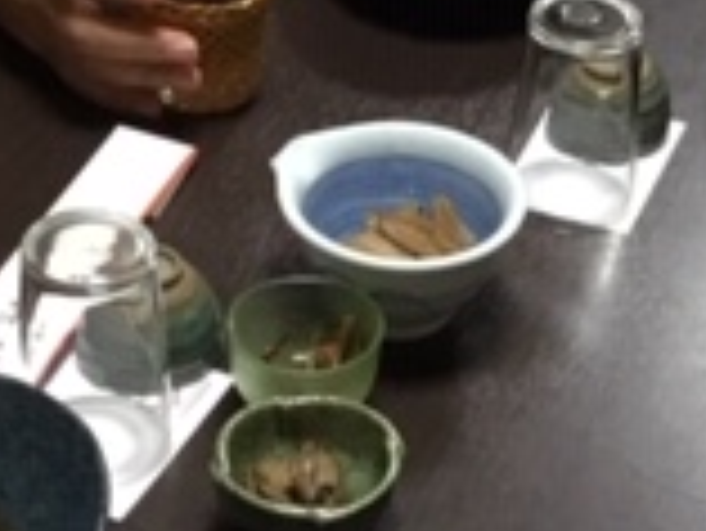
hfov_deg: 15.5
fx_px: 2572
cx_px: 625
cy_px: 459
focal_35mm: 126
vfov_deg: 11.7
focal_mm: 3.3
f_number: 2.4
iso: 200
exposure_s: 1/24
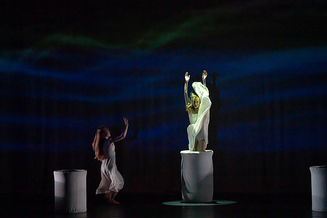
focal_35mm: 238
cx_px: 164
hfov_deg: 8.6
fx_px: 2162
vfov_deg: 5.8
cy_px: 109
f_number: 5.6
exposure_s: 1/320
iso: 6400
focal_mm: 238
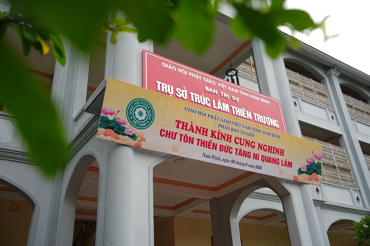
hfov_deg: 55.8
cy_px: 123
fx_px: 349
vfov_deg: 38.9
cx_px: 185
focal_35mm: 34
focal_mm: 34
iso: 50
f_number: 3.2
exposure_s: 1/160
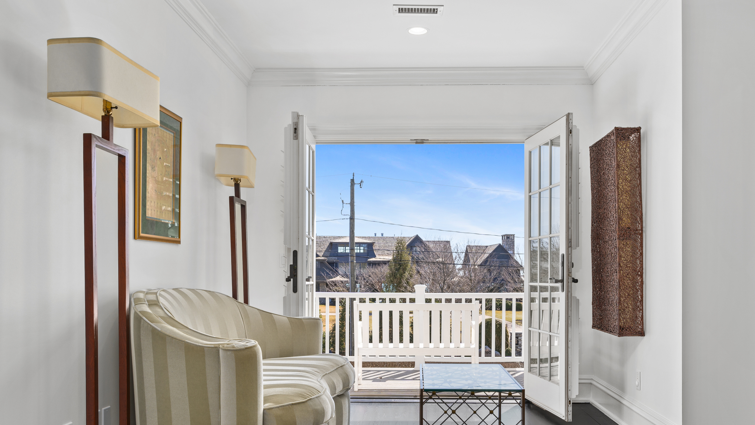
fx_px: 641
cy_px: 285
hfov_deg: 60.9
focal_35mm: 32
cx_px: 419
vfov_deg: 36.3
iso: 100
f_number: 8
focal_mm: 24
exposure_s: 1/15
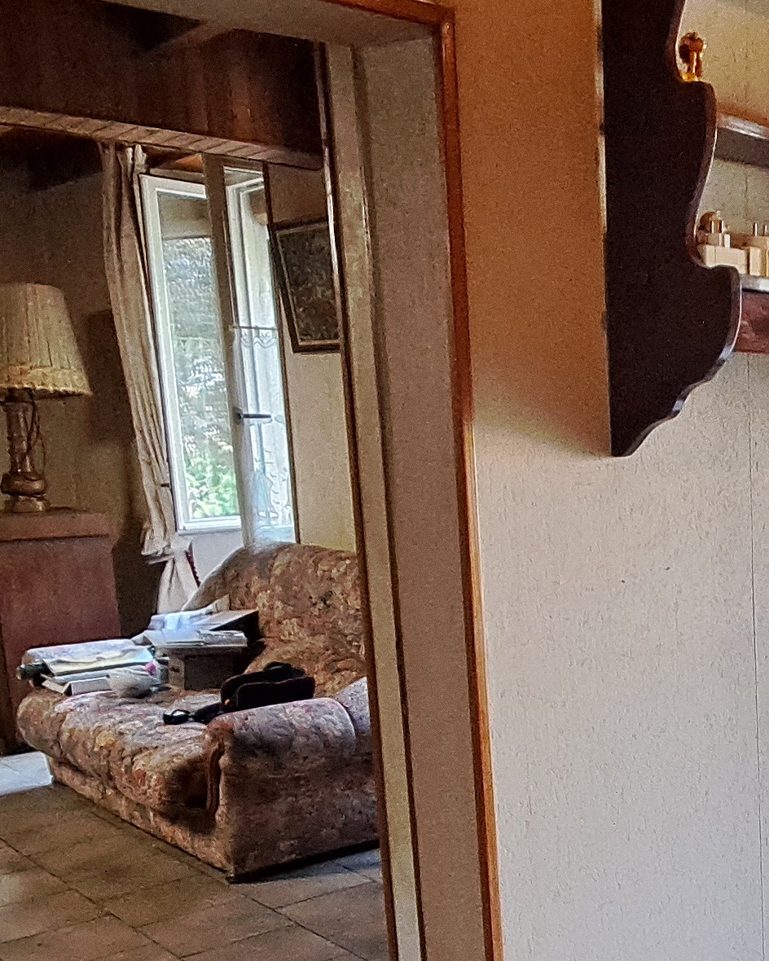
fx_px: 1223
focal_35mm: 43
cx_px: 882
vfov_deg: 41.9
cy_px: 694
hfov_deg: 30.5
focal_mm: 1.74
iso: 200
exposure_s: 1/50
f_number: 2.2
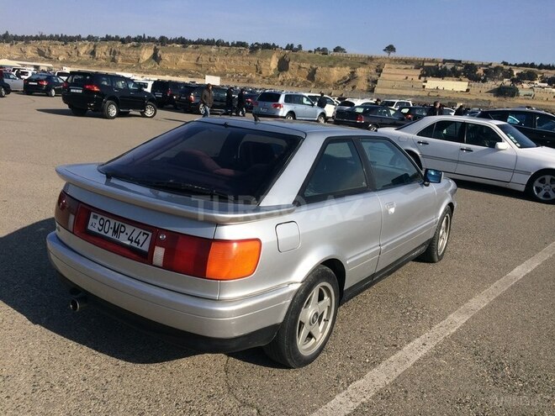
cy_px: 208
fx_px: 465
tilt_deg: -14.1
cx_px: 278
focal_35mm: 29
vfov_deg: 48.2
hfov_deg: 61.7
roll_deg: -4.3
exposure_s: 1/2415
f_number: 2.2
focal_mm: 4.15
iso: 32
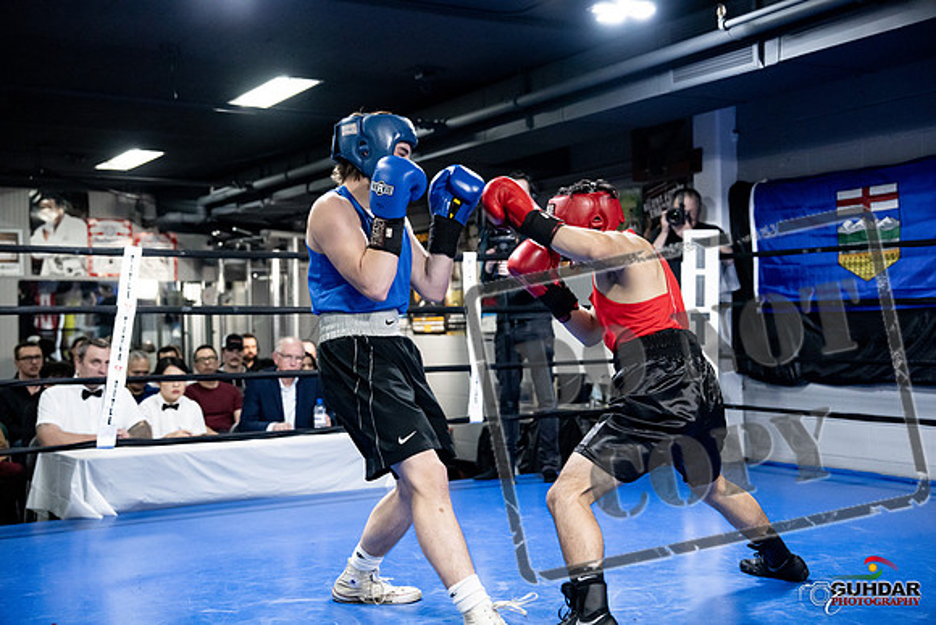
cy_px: 312
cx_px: 468
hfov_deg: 41.1
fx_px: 1248
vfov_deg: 28.1
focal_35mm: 48
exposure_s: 1/1000
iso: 8000
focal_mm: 48
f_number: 2.8
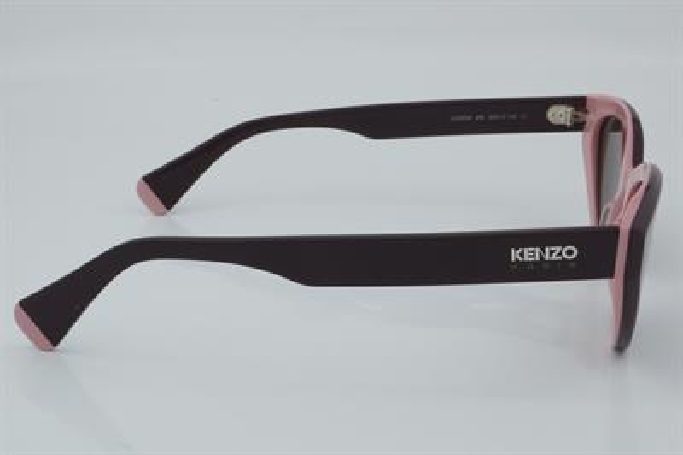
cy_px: 228
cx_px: 342
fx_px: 1422
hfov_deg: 27.0
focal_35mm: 75
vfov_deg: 18.2
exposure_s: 1/4
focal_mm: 50
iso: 100
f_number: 32
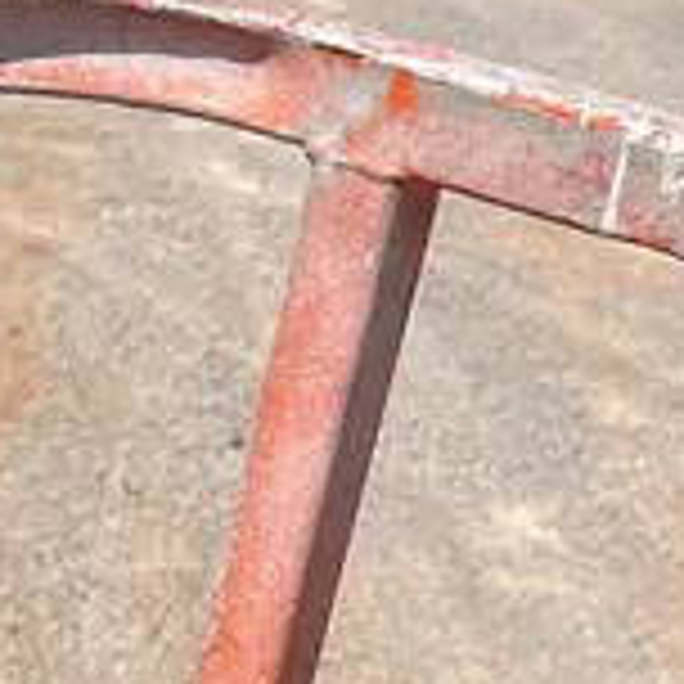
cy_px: 1420
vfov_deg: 13.3
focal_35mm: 111
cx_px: -504
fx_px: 2481
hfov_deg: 14.1
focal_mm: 5.1
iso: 50
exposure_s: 1/3876
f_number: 1.6
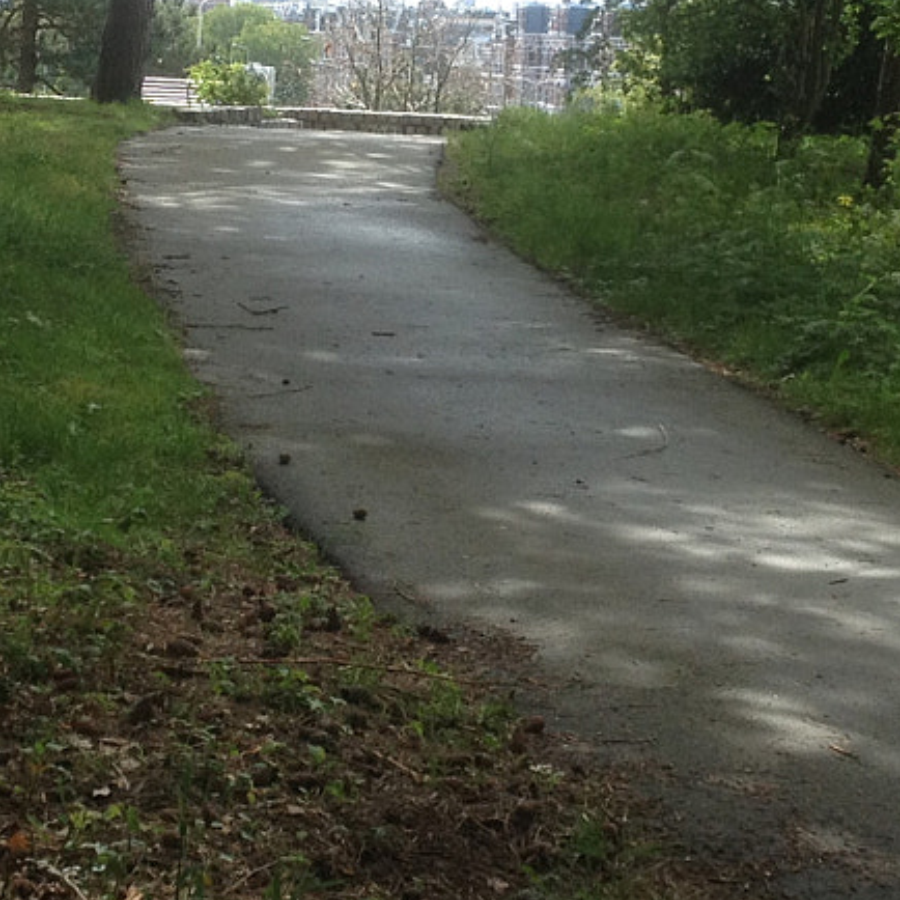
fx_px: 3353
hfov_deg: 15.3
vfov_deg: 15.2
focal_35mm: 114
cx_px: 429
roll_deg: -1.7
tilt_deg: -4.9
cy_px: 265
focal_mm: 4.28
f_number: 2.4
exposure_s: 1/336
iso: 50
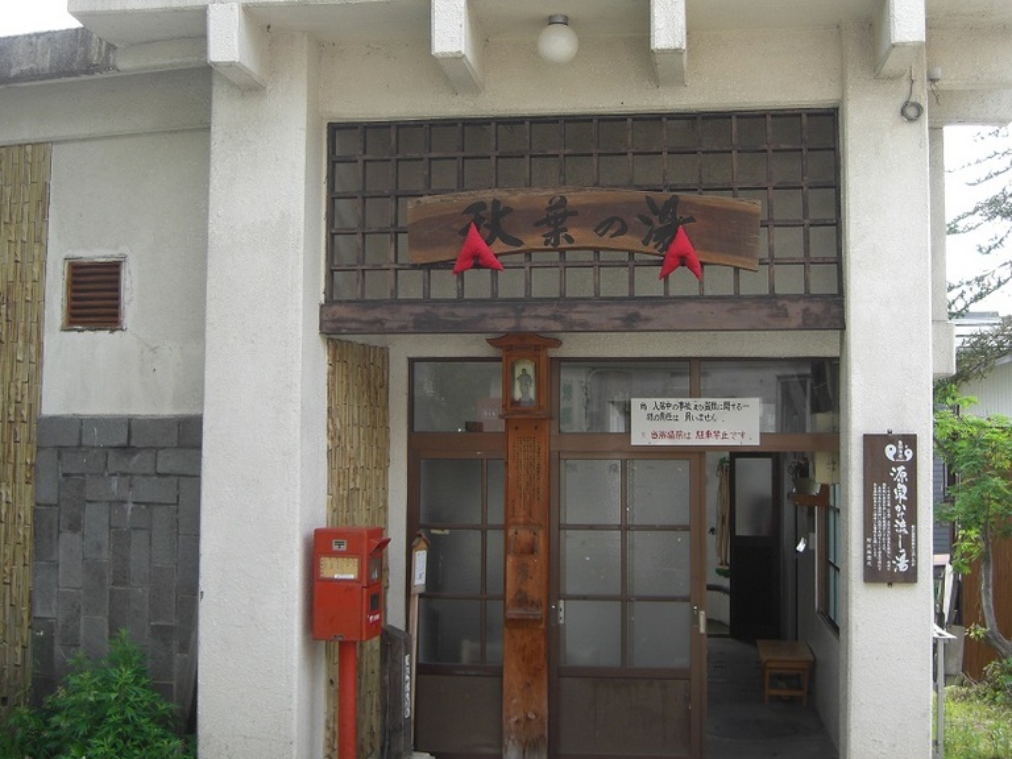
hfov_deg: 40.4
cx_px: 489
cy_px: 323
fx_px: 1374
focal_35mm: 47
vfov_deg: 30.8
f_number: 2.8
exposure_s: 1/250
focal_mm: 7.9
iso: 80
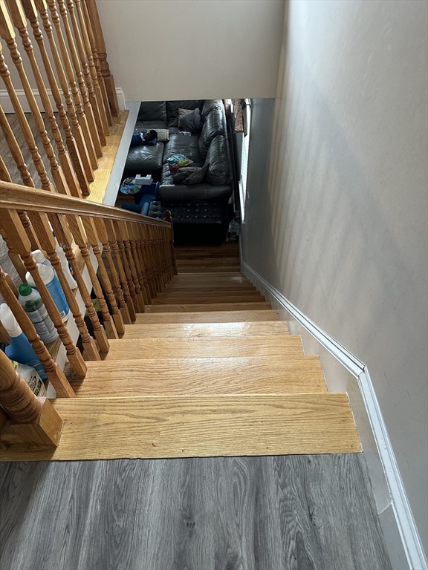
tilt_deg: -46.7
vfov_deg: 71.6
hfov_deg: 56.8
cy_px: 285
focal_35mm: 24
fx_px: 396
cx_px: 214
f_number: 1.78
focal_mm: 6.86
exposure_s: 1/60
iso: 250
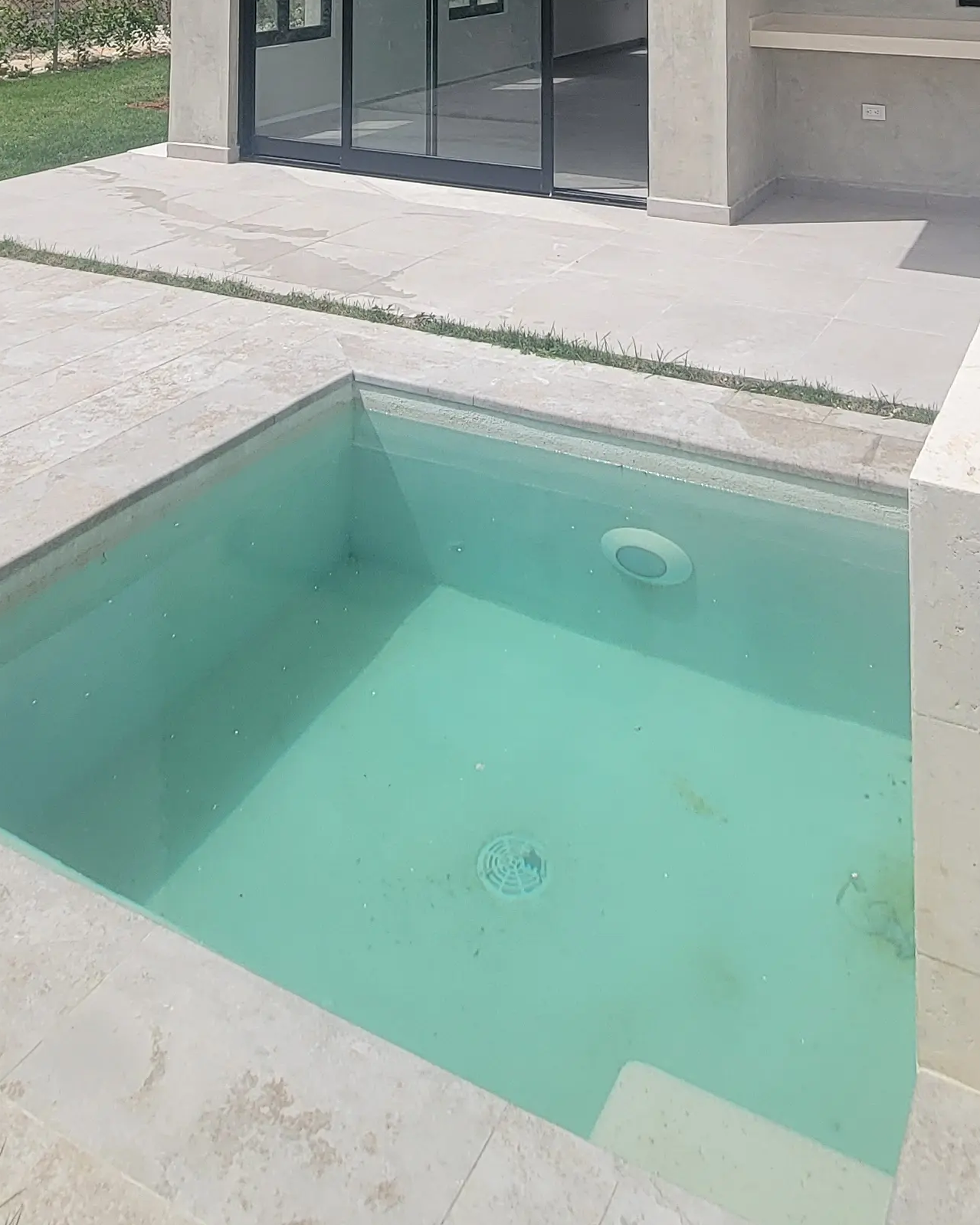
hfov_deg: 45.8
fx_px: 1160
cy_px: -169
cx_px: 483
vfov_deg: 41.9
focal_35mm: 32
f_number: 2.2
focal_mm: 2.2
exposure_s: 1/3540
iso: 50
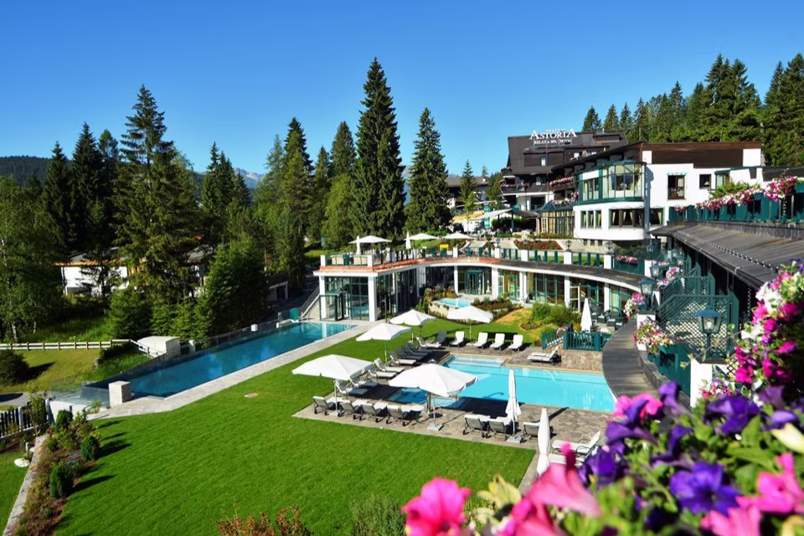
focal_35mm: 25
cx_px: 402
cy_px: 268
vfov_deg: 51.3
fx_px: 558
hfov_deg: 71.5
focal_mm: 25
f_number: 9
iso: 100
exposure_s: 1/500
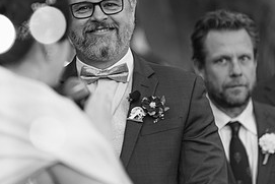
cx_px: 107
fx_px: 3271
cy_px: 46
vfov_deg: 3.2
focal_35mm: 428
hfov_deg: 4.8
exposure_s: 1/125
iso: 250
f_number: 2.8
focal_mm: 200
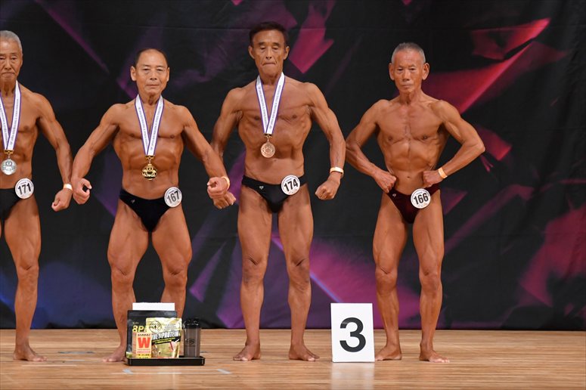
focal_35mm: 285
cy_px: 195
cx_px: 293
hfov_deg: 7.2
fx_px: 4637
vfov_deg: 4.8
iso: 4000
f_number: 5.6
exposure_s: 1/400
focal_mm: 190
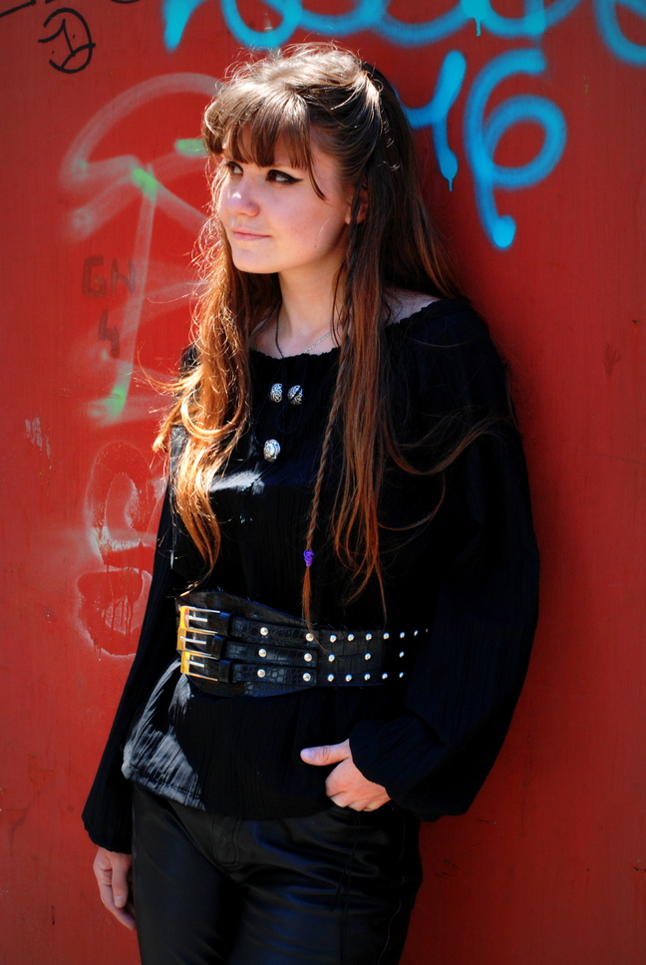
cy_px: 482
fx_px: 2013
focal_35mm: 75
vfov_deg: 27.0
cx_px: 323
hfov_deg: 18.2
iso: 400
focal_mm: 50
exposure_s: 1/60
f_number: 16
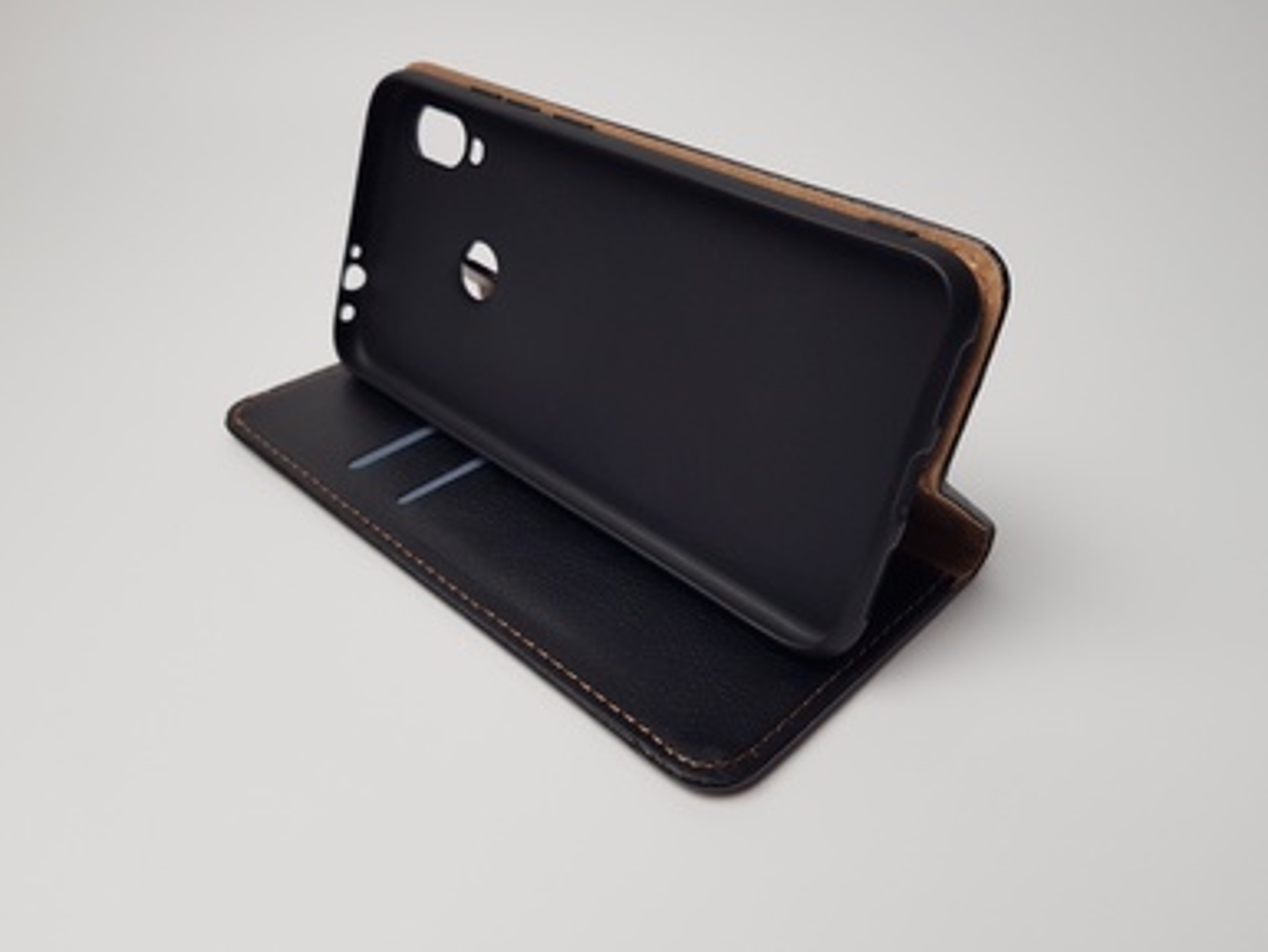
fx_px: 989
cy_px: 464
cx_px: 642
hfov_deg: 65.3
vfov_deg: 51.4
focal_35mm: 27
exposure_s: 1/60
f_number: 1.7
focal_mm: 4.2
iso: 64
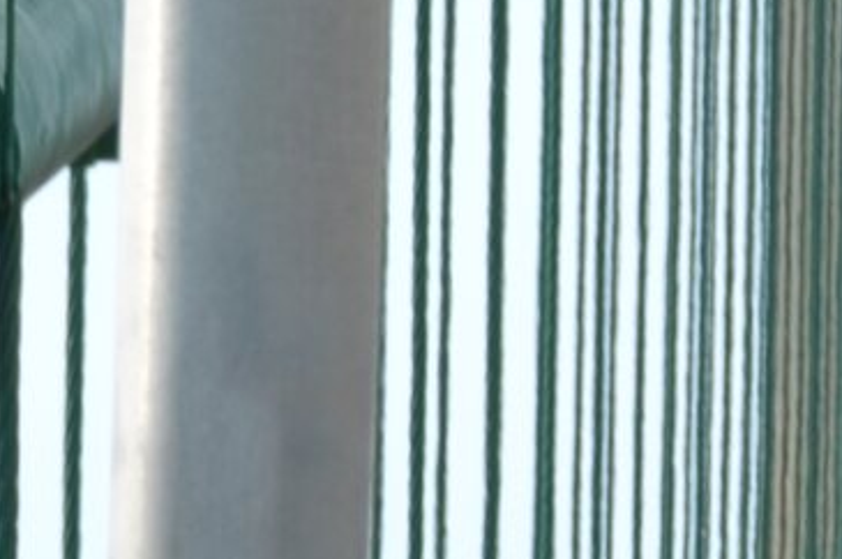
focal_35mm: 1105
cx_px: 1163
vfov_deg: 1.2
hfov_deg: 1.9
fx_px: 25788
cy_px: 1430
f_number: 9
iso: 100
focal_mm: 105
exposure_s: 1/250
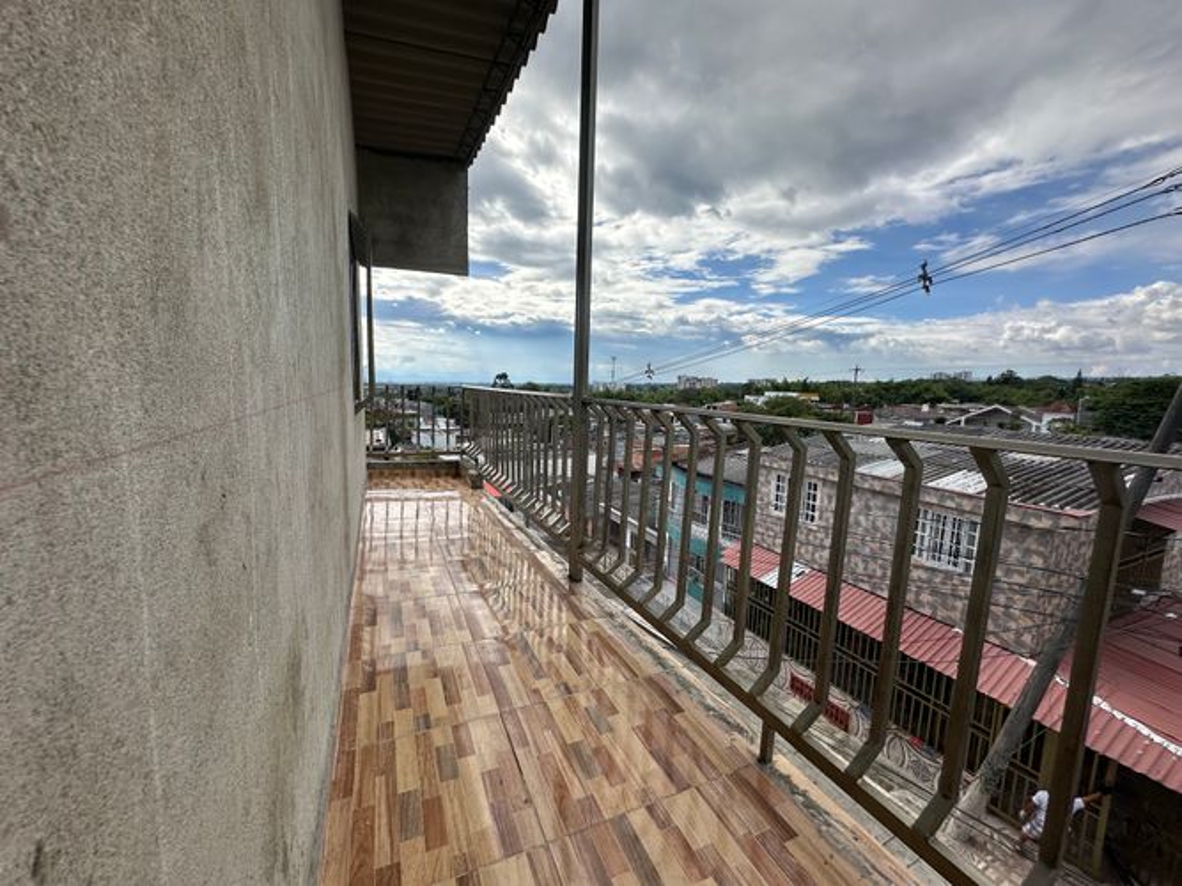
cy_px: 443
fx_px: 478
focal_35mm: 14
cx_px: 591
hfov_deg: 102.1
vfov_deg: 85.7
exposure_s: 1/2353
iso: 50
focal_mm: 2.22
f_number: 2.2
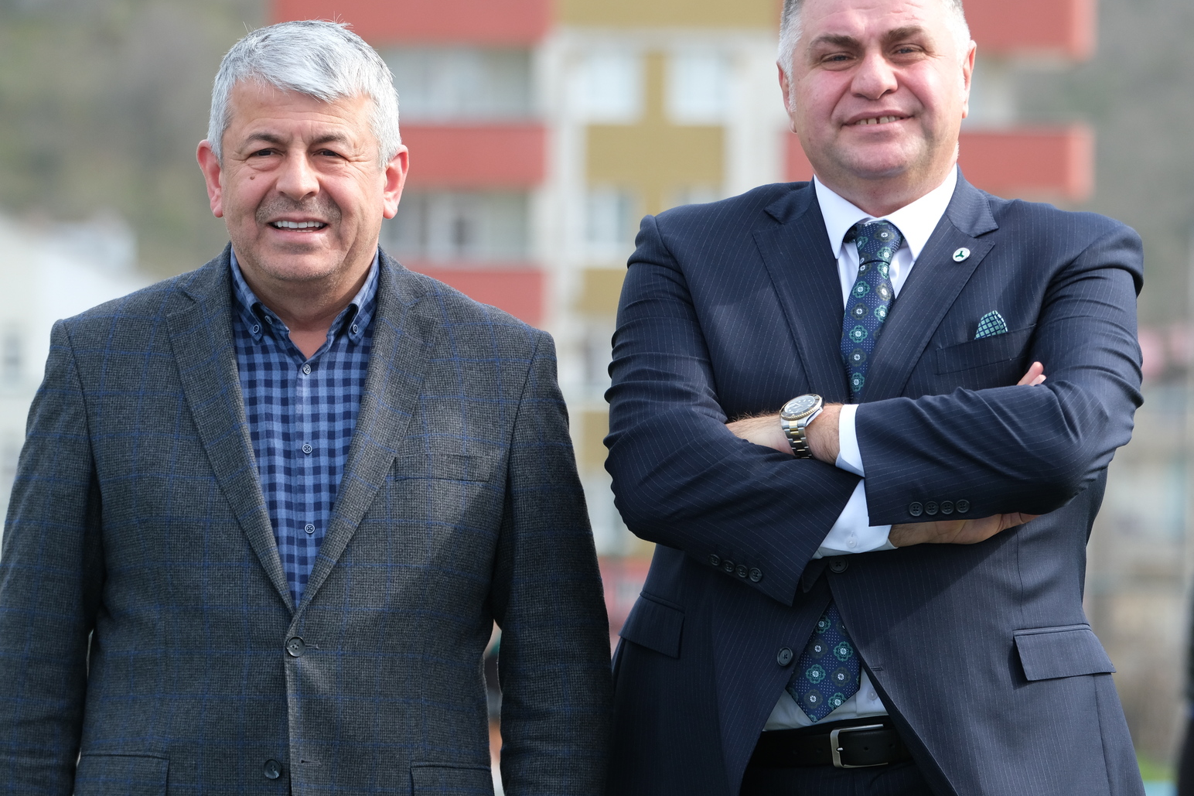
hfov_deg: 7.0
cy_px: 362
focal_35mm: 296
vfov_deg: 4.6
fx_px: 9816
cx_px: 619
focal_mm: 158.8
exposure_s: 1/640
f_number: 5
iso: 500
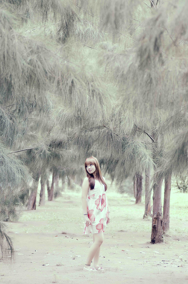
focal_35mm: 135
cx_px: 94
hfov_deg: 10.1
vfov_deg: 15.2
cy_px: 142
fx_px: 1062
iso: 100
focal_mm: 90
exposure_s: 1/160
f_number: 2.8
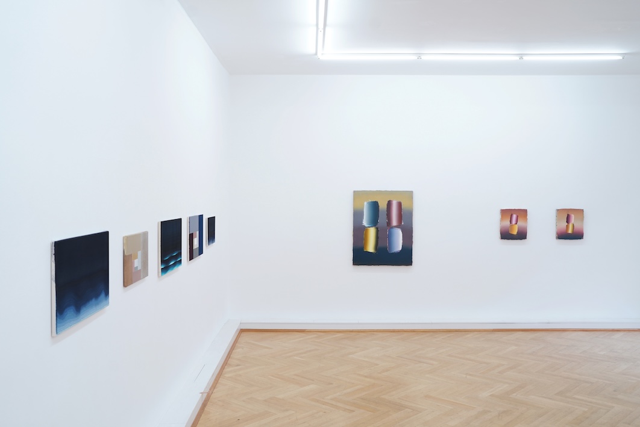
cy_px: 214
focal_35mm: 35
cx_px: 320
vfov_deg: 37.9
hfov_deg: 54.4
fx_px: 622
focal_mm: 35
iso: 200
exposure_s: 1/40
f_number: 4.5
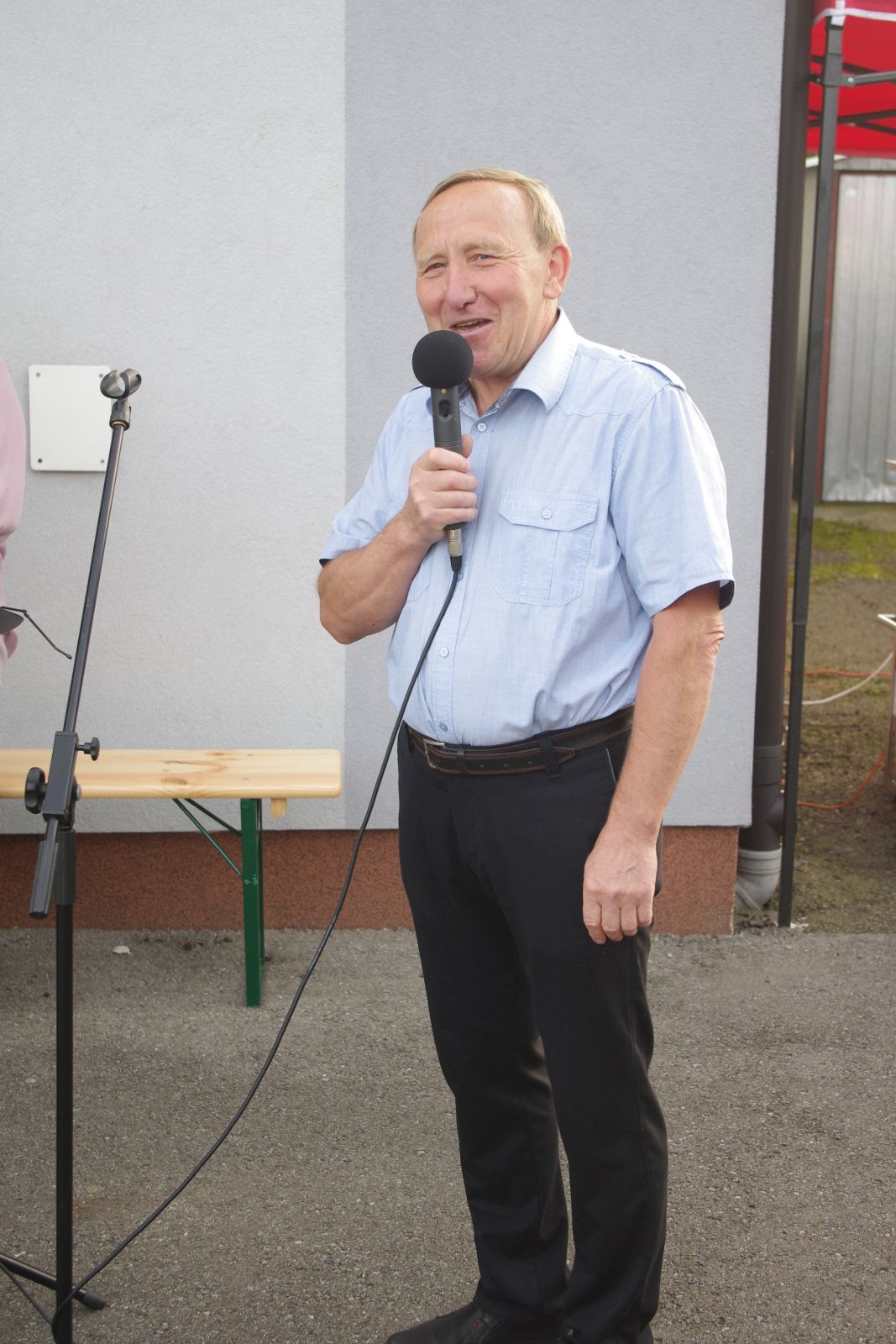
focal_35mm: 57
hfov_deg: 23.8
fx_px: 2127
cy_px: 672
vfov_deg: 35.1
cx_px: 448
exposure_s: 1/180
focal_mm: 37.5
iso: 400
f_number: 4.5
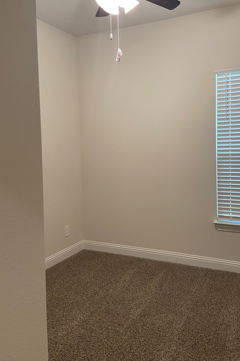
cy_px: 157
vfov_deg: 60.1
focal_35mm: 31
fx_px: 310
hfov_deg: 42.0
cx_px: 151
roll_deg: +2.1
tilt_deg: -2.5
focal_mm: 4.25
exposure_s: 1/60
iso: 80
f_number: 1.8
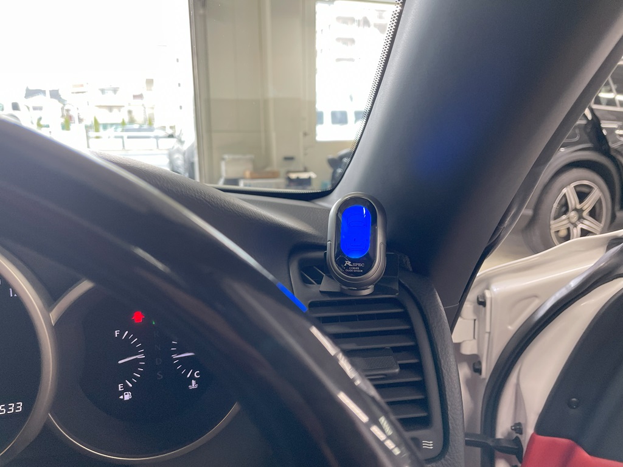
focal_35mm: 26
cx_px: 312
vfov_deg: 53.1
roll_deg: +0.9
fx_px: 468
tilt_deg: -12.0
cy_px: 234
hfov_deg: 67.3
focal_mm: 4.2
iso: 125
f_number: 1.6
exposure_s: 1/100
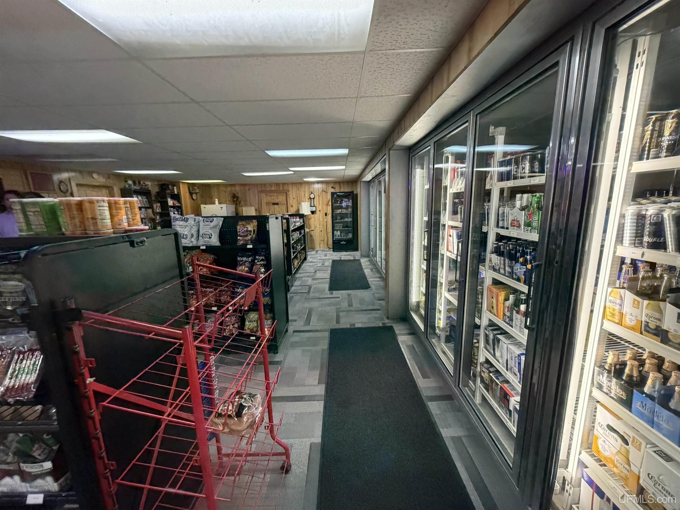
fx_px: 275
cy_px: 255
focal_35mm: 14
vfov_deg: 85.7
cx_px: 340
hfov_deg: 102.1
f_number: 2.2
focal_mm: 2.22
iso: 320
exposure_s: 1/80
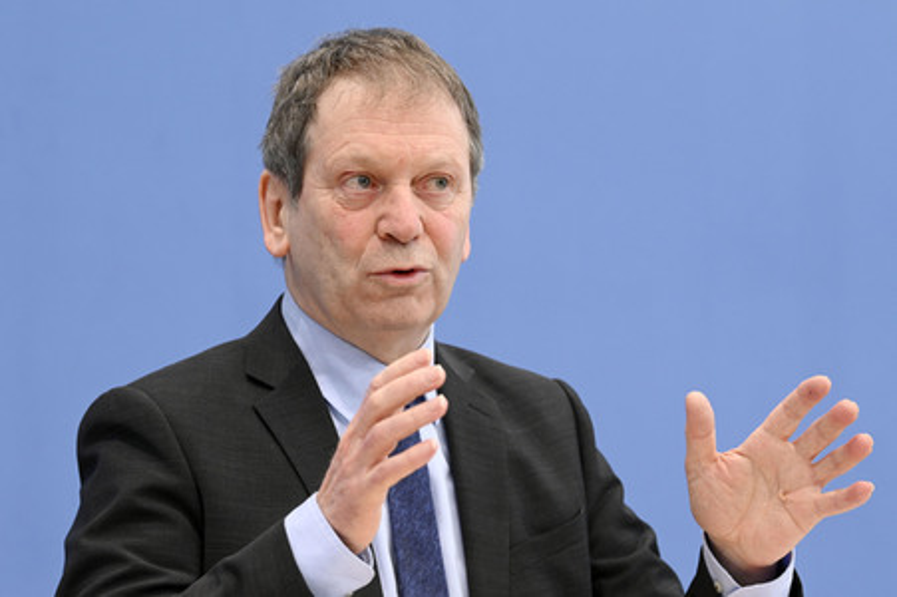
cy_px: 298
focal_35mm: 130
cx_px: 448
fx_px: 3237
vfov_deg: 10.5
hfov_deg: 15.8
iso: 3200
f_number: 5.6
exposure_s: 1/500
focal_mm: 130
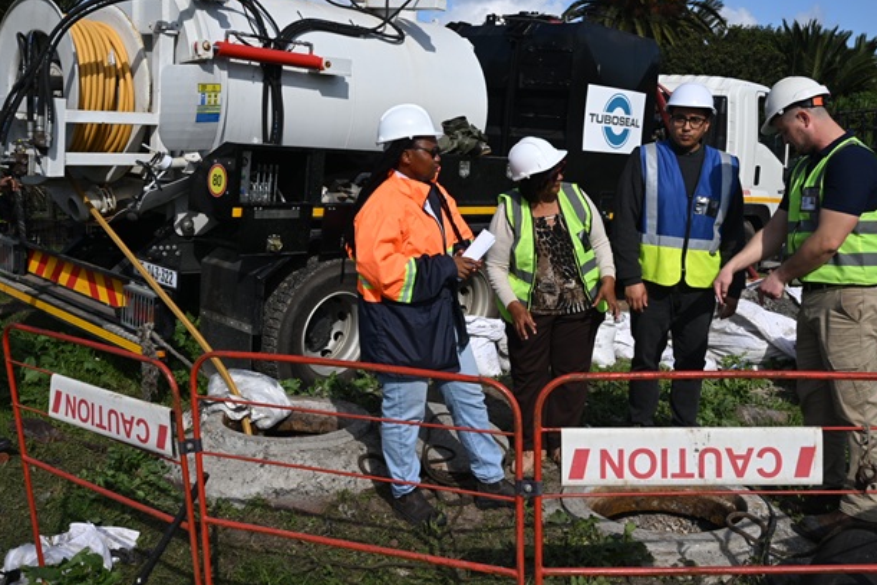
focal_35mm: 38
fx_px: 925
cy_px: 206
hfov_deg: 50.7
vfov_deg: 34.8
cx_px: 429
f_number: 11
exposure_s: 1/200
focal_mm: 29
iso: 100
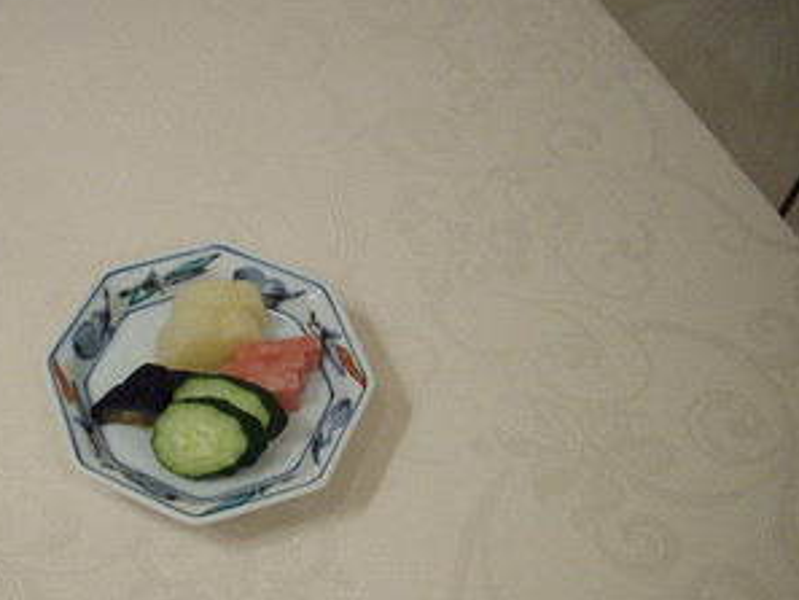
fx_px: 1293
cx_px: 221
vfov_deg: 26.1
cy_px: 369
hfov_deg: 33.8
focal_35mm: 56
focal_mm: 6.2
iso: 160
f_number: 2.8
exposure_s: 1/60
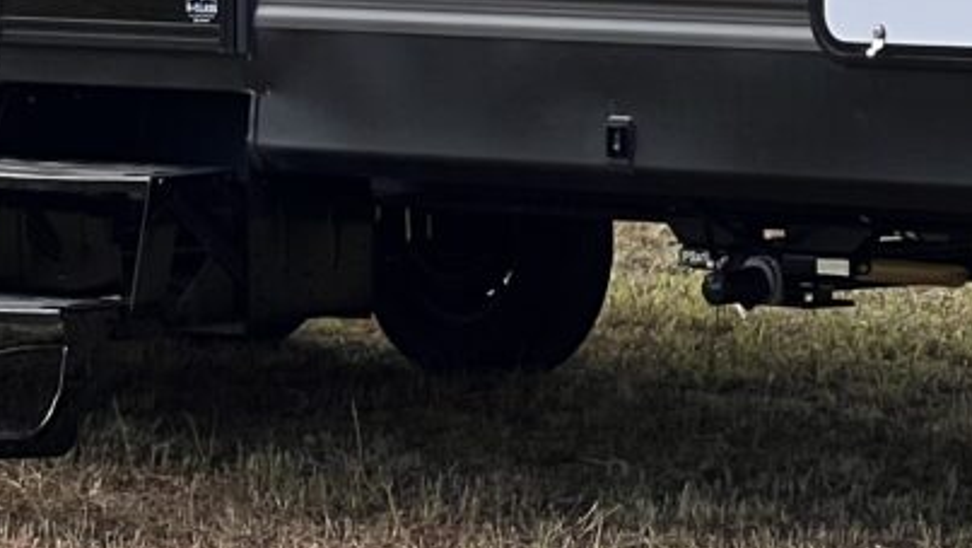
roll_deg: +0.6
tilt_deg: +0.2
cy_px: -500
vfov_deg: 3.6
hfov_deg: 6.5
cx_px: 424
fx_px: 8585
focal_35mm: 333
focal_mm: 9
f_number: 2.8
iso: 32
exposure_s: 1/558
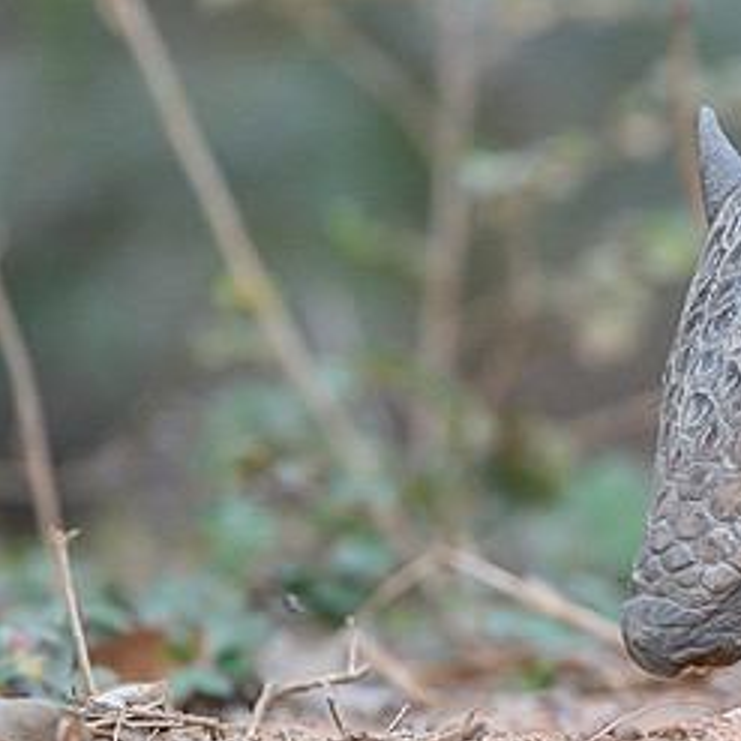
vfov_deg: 1.3
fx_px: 31896
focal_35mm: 1317
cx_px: 982
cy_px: 425
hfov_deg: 1.3
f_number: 4
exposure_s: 1/640
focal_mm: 500
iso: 2500
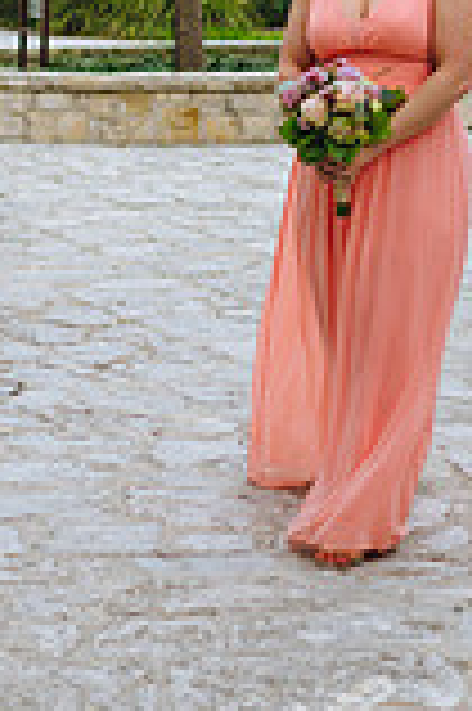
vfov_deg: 19.8
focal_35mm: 100
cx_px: 261
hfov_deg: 13.7
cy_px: -18
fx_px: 1971
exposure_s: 1/2000
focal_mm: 35
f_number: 2
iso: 80
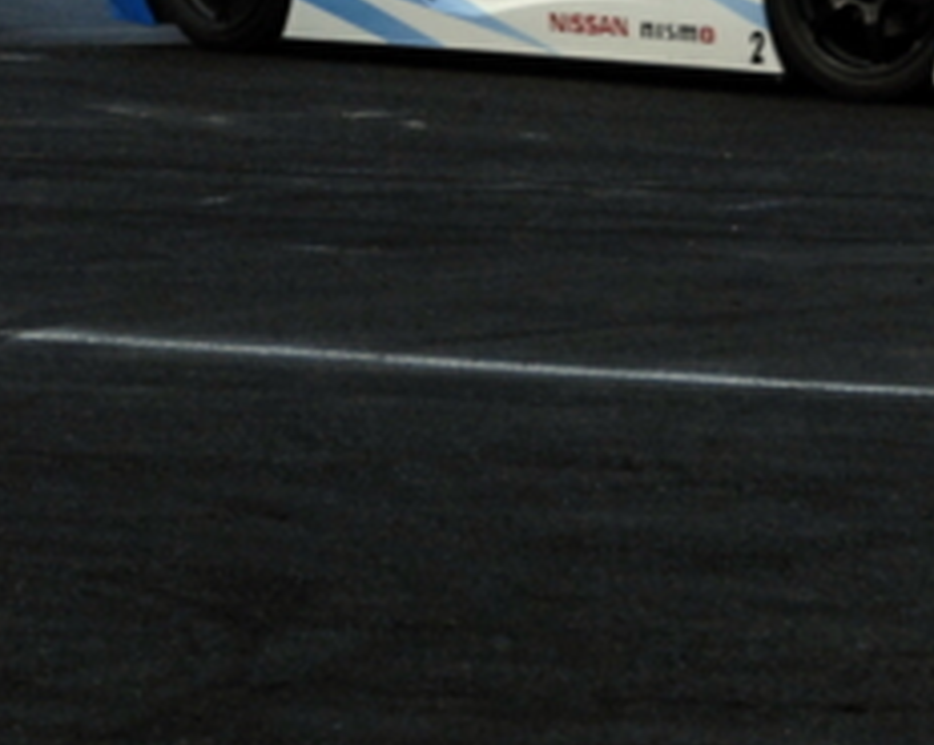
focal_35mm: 438
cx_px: 1361
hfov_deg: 4.4
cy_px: -217
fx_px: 12092
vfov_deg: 3.5
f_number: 13
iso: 400
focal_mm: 90
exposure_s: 1/640
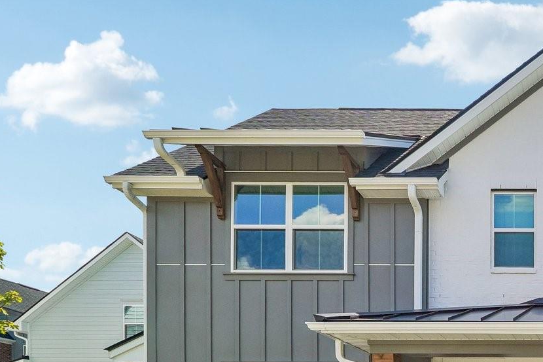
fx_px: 558
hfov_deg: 40.1
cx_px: 621
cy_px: 320
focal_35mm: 37
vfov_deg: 34.1
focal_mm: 10
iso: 100
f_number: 8
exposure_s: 1/200
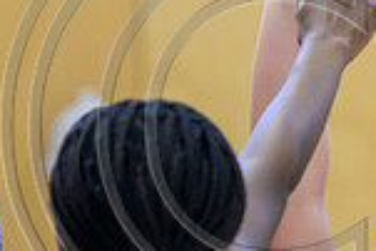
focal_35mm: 857
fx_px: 8959
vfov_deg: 1.6
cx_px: 332
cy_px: 20
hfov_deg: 2.4
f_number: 2.8
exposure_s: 1/1000
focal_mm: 165
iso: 3200
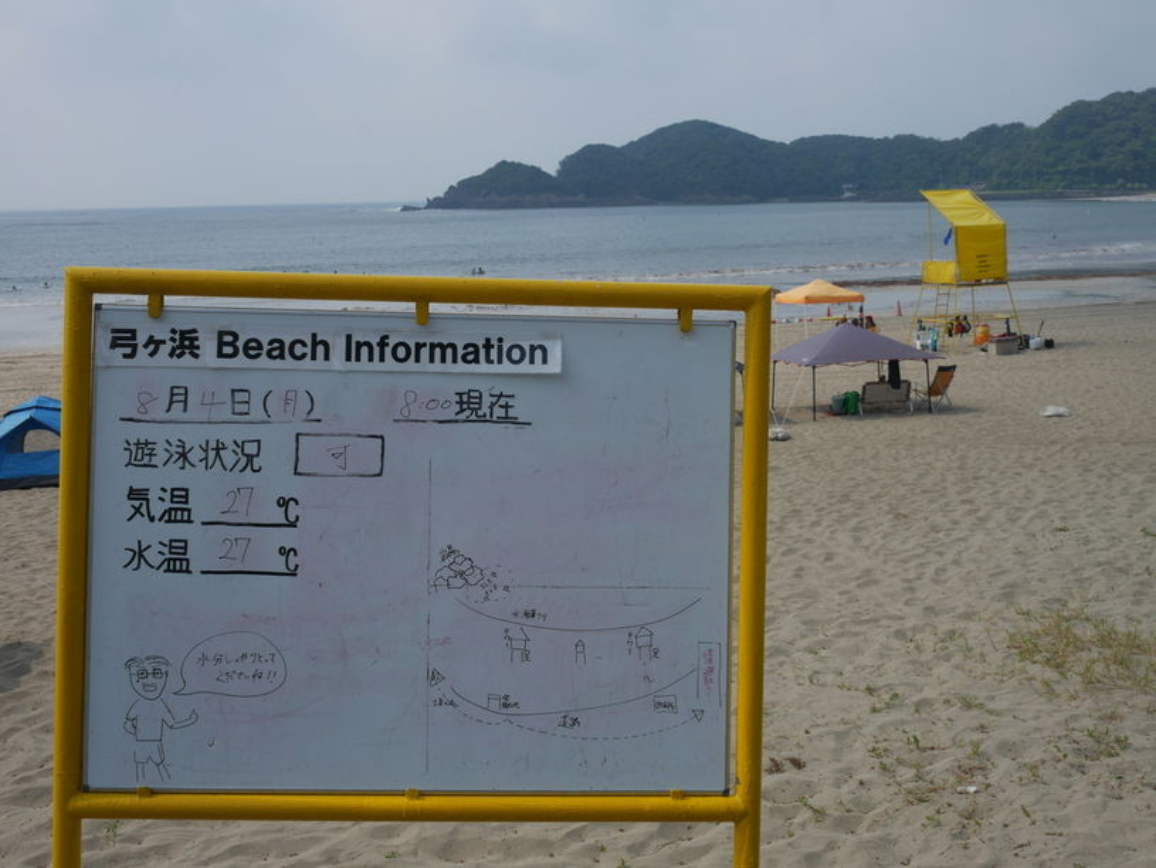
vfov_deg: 41.8
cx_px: 578
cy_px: 434
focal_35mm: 34
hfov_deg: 53.9
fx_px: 1136
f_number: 8
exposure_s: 1/800
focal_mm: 17
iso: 200
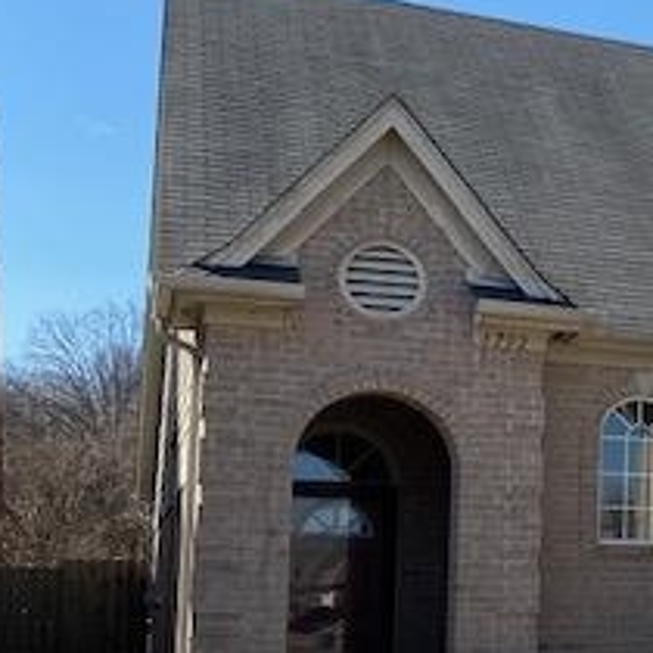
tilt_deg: +6.3
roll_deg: -0.7
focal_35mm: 70
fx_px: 1494
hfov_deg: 21.4
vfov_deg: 24.5
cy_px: 463
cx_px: 927
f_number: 1.8
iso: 32
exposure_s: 1/1838
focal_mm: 4.25
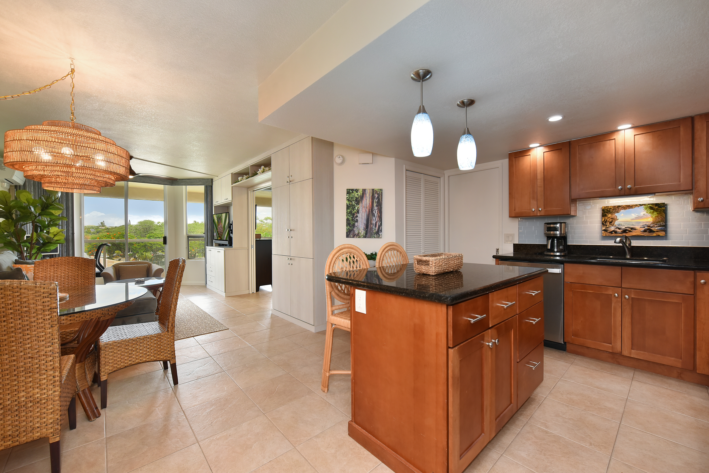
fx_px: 276
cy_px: 236
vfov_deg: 81.3
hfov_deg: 104.2
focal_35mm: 14
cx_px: 354
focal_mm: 14
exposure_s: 1/15
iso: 2800
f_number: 16
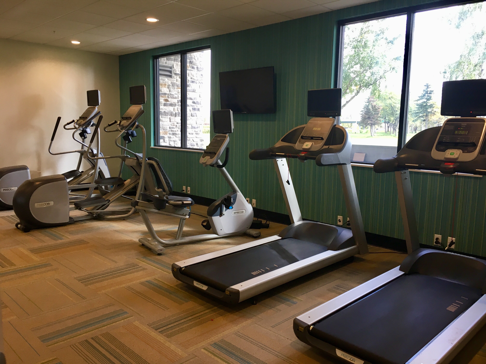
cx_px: 243
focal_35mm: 29
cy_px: 182
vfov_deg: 48.2
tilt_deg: -6.9
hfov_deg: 61.7
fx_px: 407
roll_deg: -0.7
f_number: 2.2
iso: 50
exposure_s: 1/30
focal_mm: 4.15
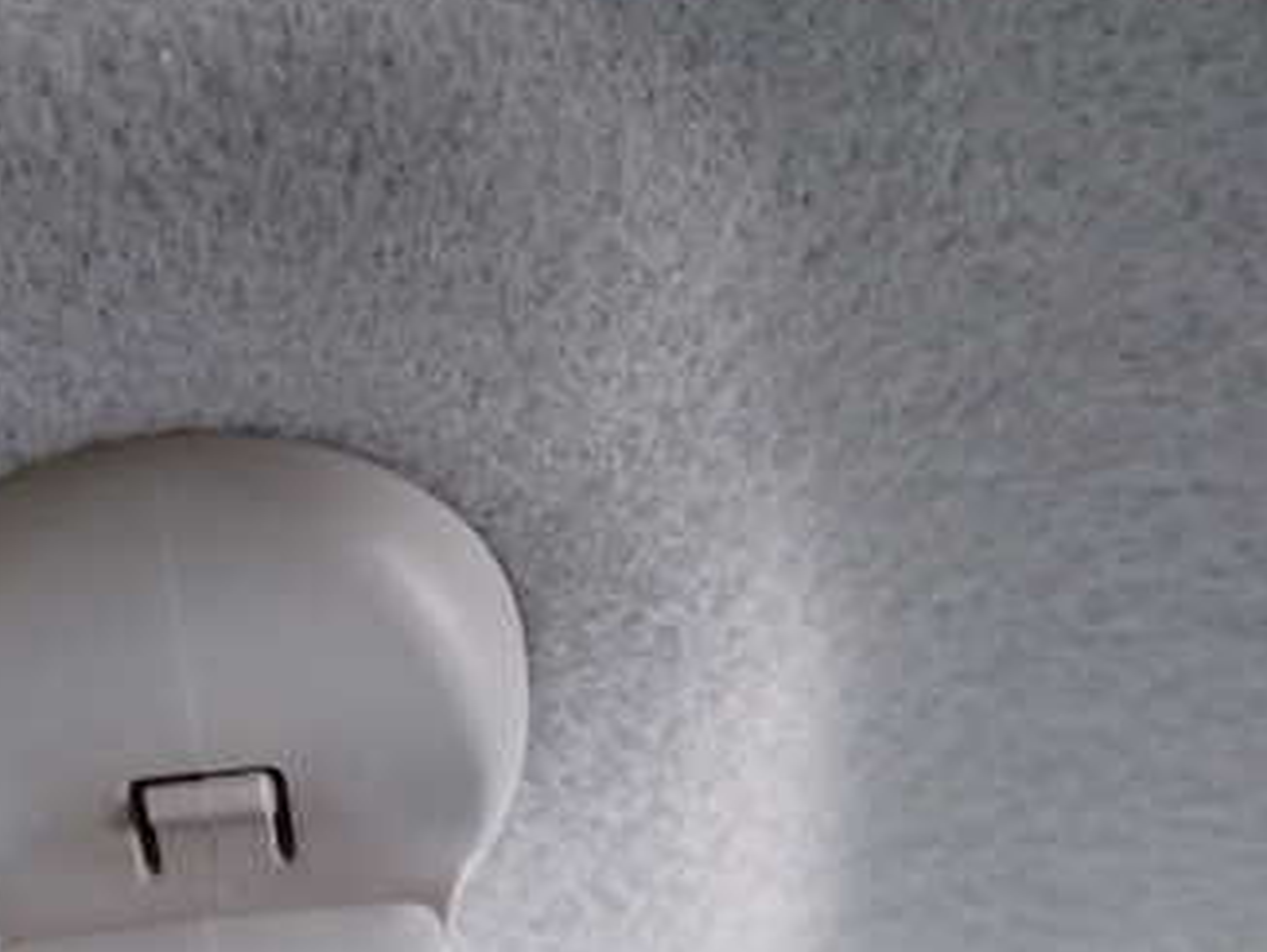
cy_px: 847
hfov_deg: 39.7
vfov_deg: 30.3
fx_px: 1685
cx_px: 264
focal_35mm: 46
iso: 800
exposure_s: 1/20
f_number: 2
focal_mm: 4.5
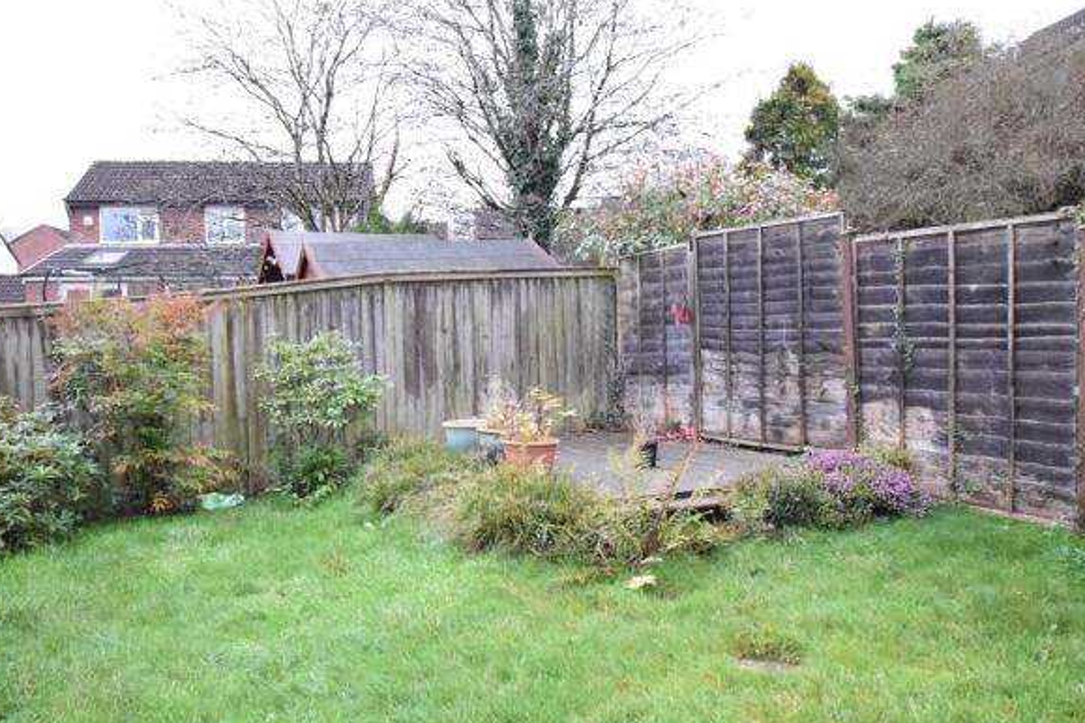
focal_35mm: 34
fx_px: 1025
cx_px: 530
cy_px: 372
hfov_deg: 55.8
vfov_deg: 38.9
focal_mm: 20
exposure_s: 1/200
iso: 6400
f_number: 7.1
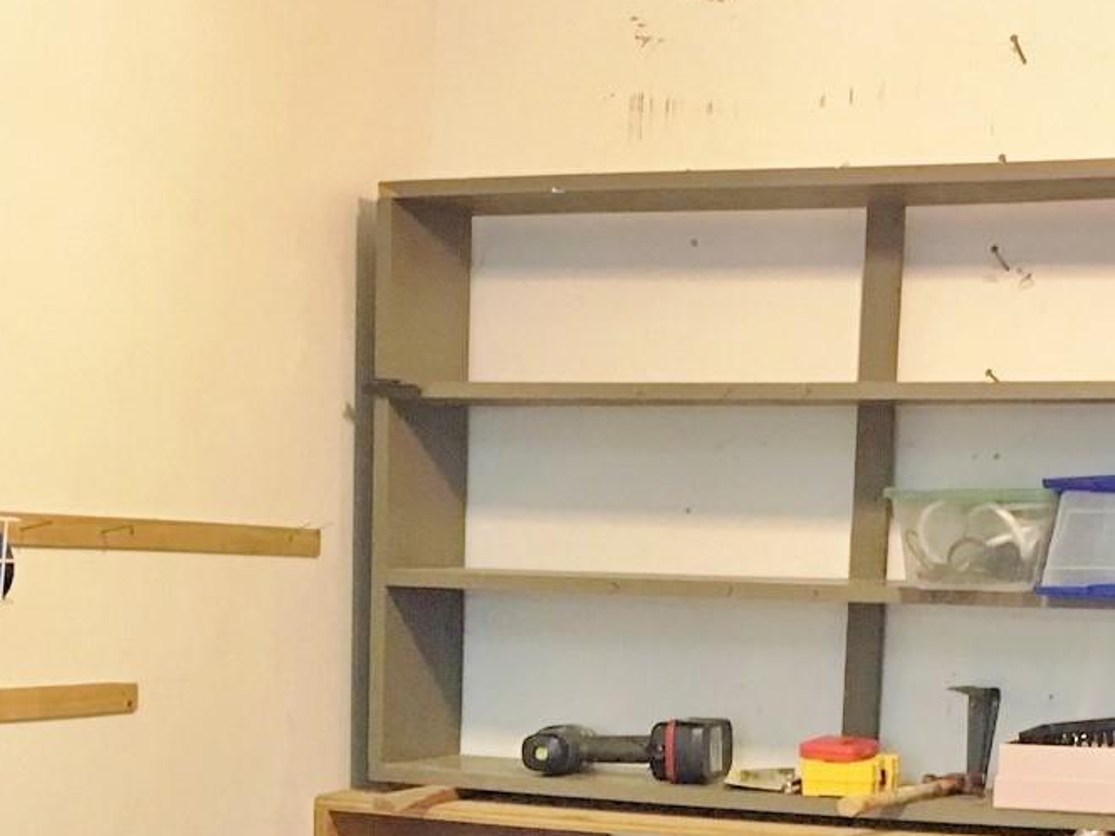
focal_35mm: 88
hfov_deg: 22.2
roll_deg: -1.2
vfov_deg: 15.9
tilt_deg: -8.1
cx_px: 445
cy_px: 1100
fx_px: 2835
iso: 80
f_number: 2.2
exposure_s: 1/10
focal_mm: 4.15
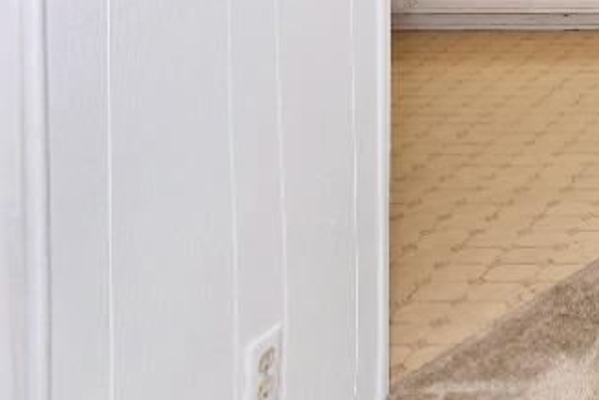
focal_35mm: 64
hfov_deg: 21.8
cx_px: 1043
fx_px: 1065
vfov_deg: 18.4
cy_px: -234
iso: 640
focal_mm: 14
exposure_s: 1/80
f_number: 6.3
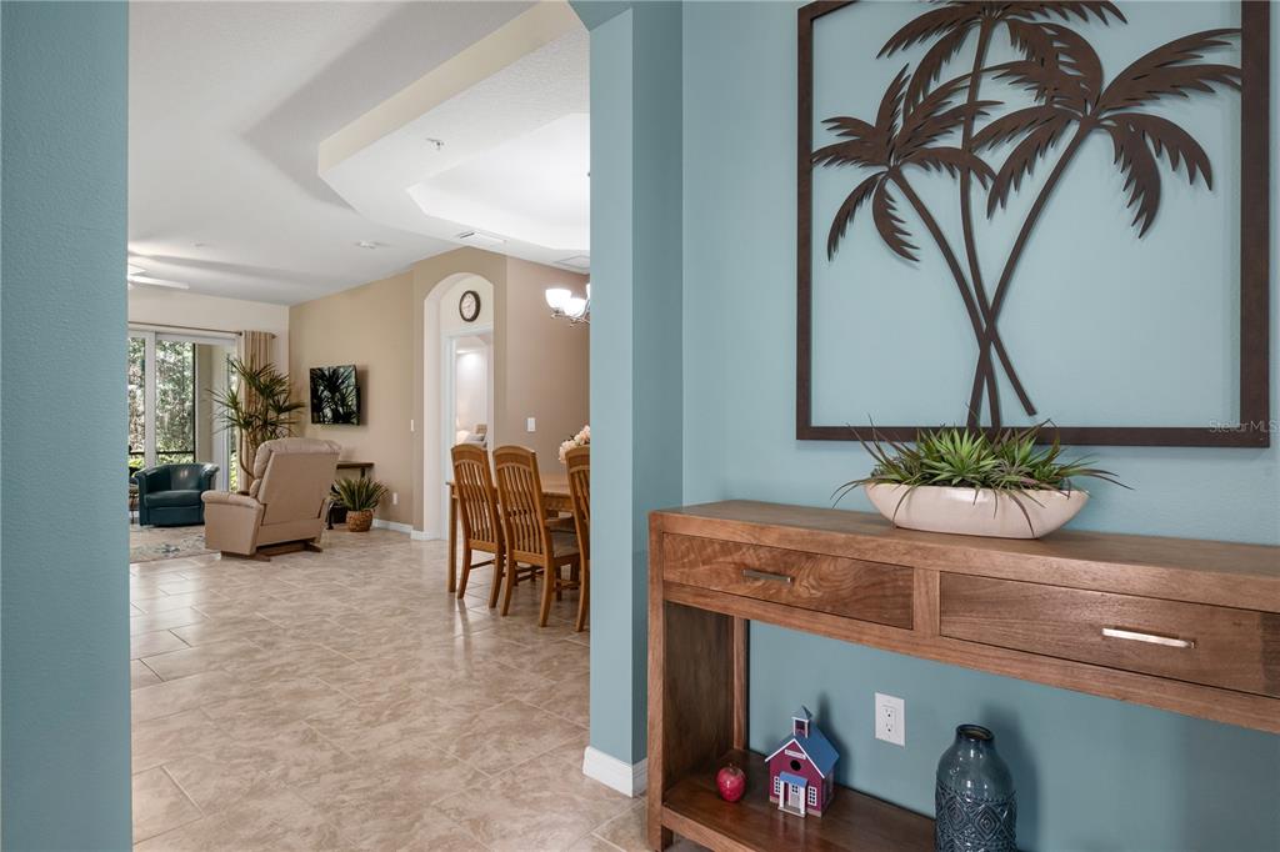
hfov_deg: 88.5
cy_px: 426
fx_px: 658
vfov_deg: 65.9
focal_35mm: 18
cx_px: 640
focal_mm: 18.5
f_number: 8
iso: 400
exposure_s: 1/10
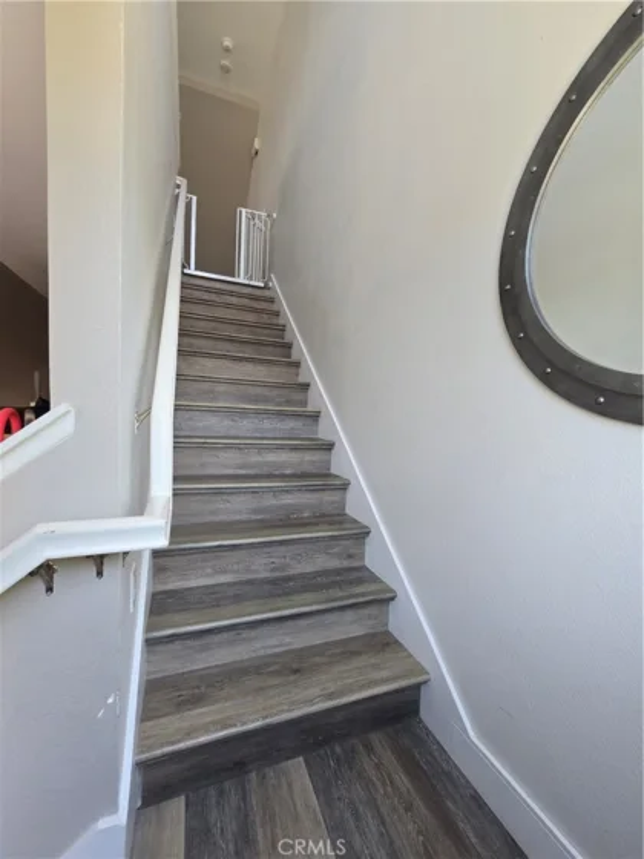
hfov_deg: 89.9
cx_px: 322
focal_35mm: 13
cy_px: 430
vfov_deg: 106.2
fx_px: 322
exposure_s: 1/60
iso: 100
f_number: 2.2
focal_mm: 2.2
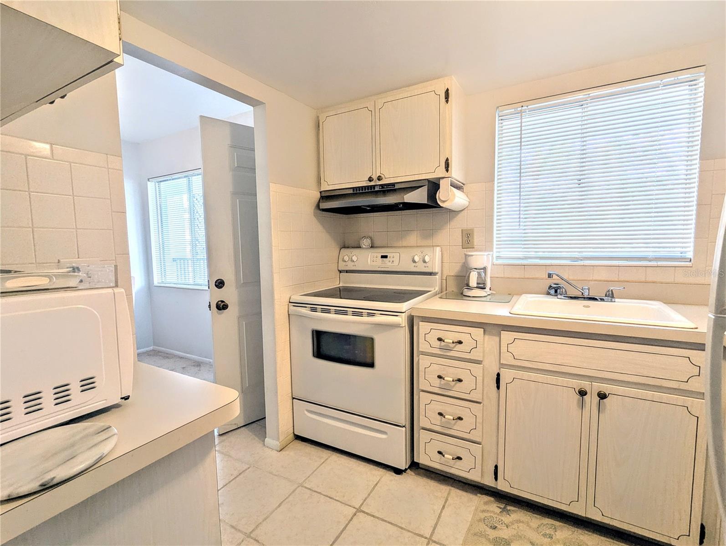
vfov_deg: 78.2
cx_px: 363
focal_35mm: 16
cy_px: 273
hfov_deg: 94.4
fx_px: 336
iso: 62
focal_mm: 2.35
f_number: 2.2
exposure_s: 1/120
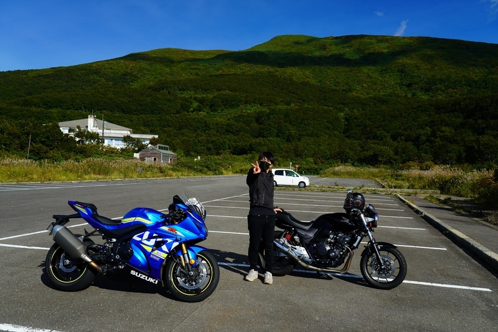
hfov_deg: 58.7
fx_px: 443
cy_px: 166
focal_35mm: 32
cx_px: 249
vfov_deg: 41.1
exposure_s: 1/160
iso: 100
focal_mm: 32
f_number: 8
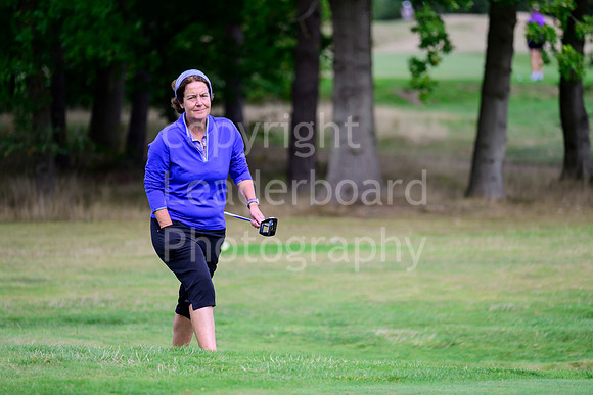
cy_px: 198
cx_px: 296
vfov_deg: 4.7
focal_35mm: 290
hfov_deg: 7.1
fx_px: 4778
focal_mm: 290
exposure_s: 1/2000
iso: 800
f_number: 5.3
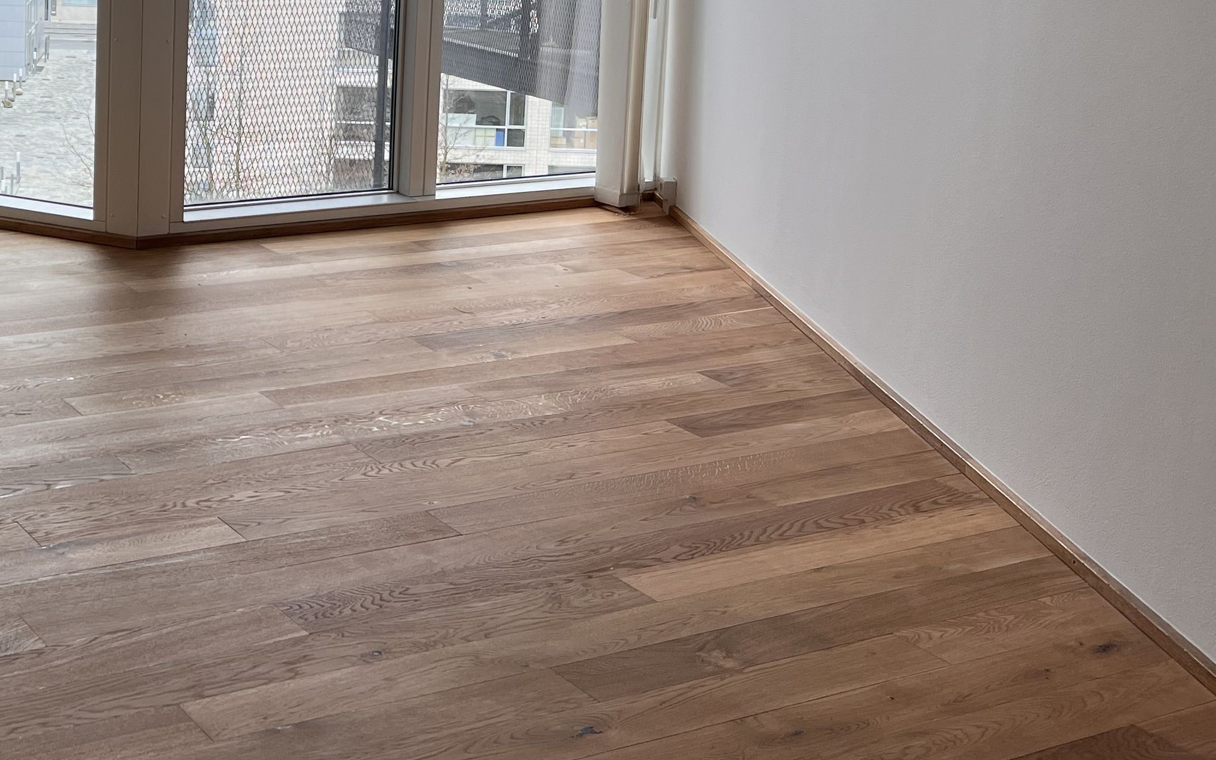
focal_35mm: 55
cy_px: 35
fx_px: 1823
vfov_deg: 22.8
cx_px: 117
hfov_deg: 34.8
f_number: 1.5
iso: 50
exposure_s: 1/183
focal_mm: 5.7
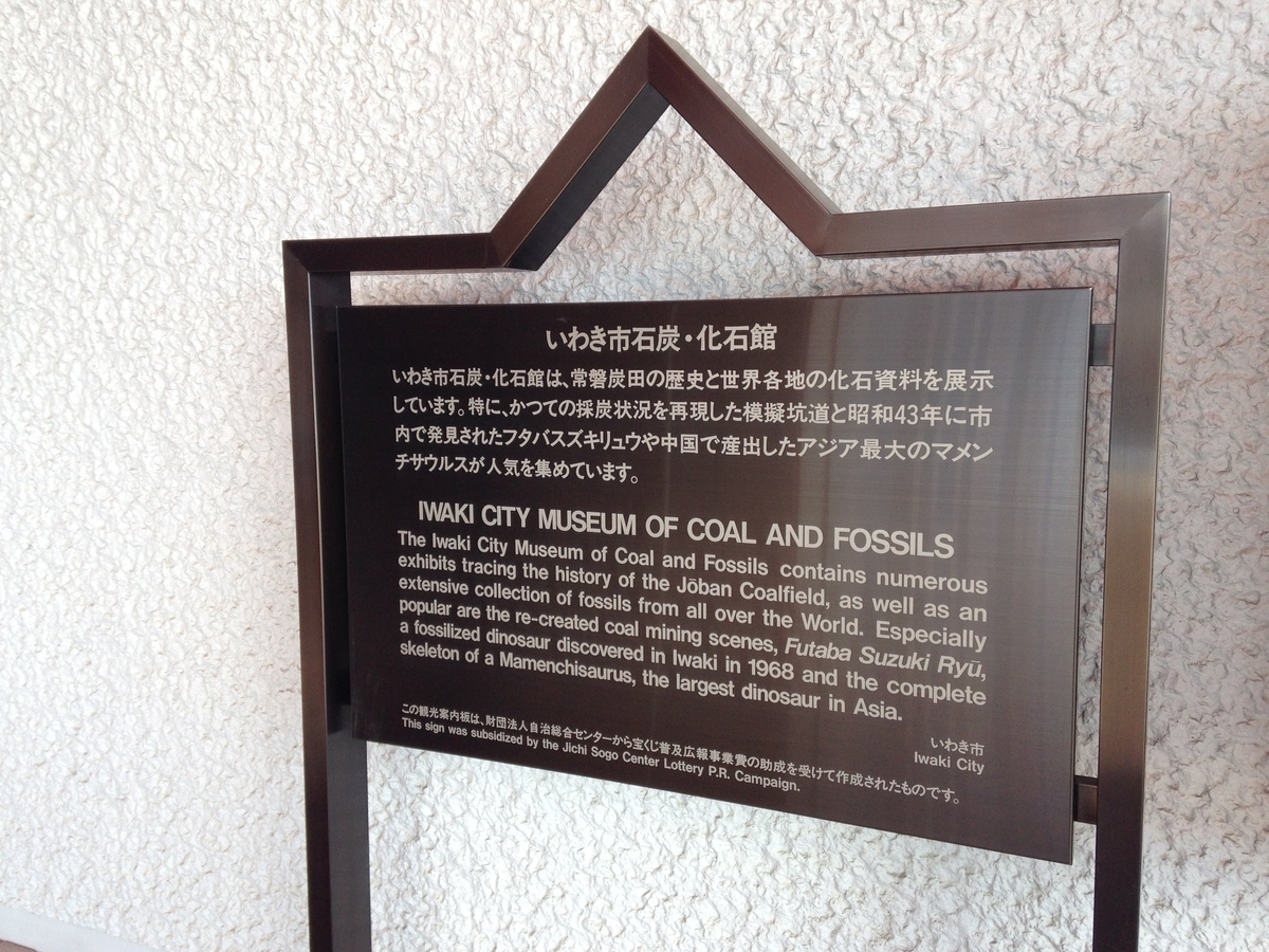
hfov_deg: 55.4
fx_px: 1210
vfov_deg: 42.9
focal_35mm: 33
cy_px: 476
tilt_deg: -7.6
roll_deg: -0.2
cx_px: 634
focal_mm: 4.12
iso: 64
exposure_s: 1/120
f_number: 2.4
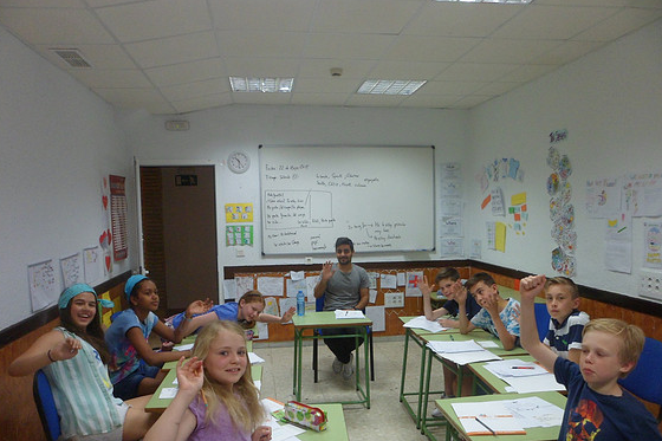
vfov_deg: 46.2
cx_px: 335
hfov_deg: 65.5
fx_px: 515
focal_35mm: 28
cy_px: 255
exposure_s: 1/45
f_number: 3.3
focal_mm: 4.9
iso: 200
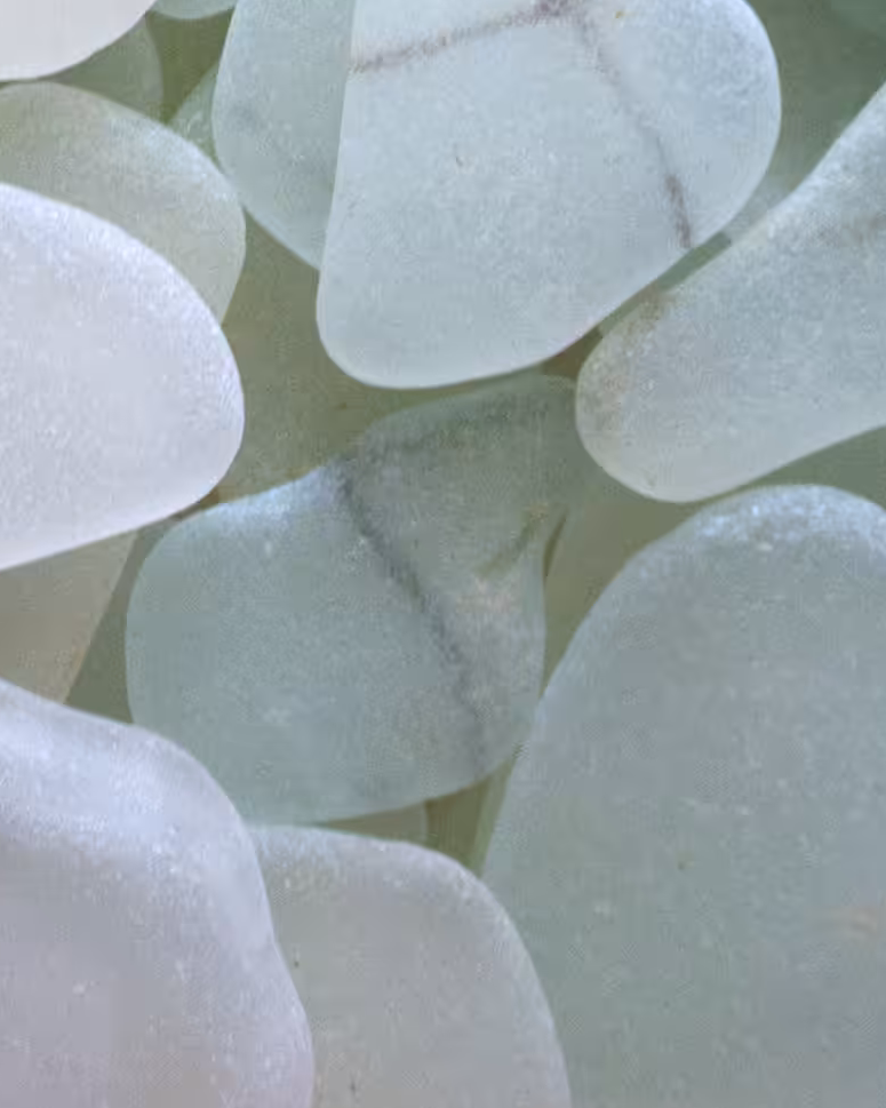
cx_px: -57
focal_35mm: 304
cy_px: -687
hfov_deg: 5.1
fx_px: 9966
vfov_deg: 6.3
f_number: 3.8
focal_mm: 30
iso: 200
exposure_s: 1/125
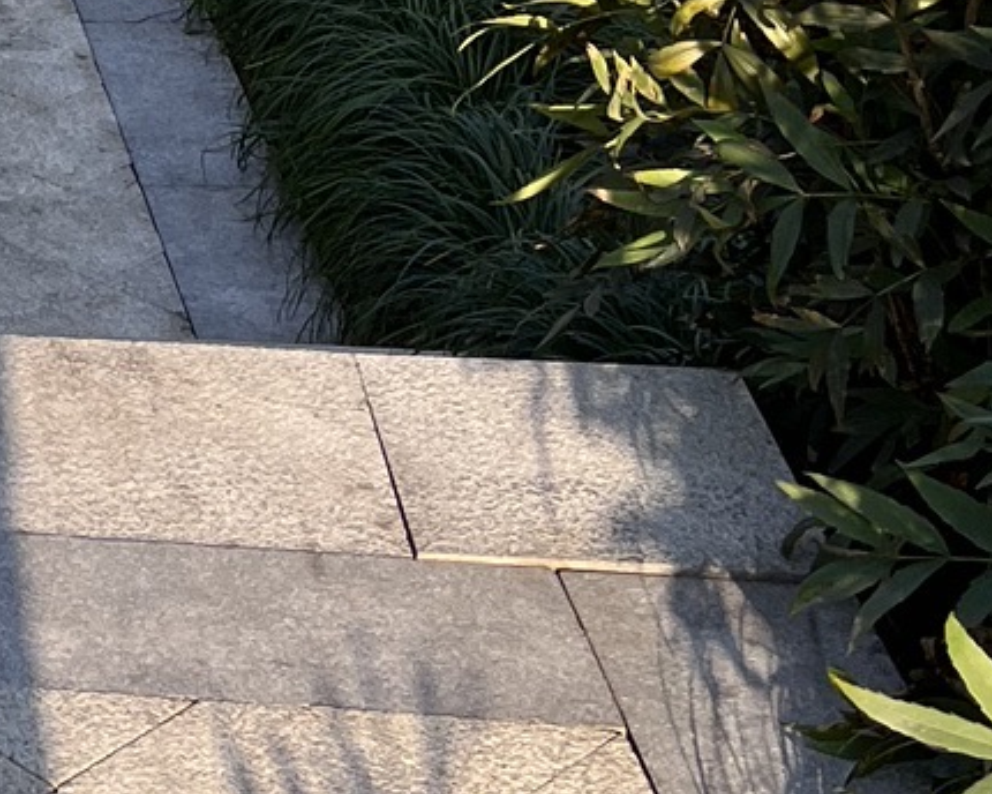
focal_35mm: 118
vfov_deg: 12.2
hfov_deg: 14.6
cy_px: -531
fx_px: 3464
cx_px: -699
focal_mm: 5.1
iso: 50
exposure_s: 1/878
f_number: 1.6
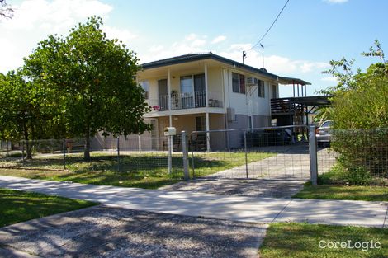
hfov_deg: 57.2
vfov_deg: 39.9
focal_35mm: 33
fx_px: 356
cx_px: 194
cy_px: 129
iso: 200
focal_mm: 22
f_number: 9.5
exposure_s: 1/180
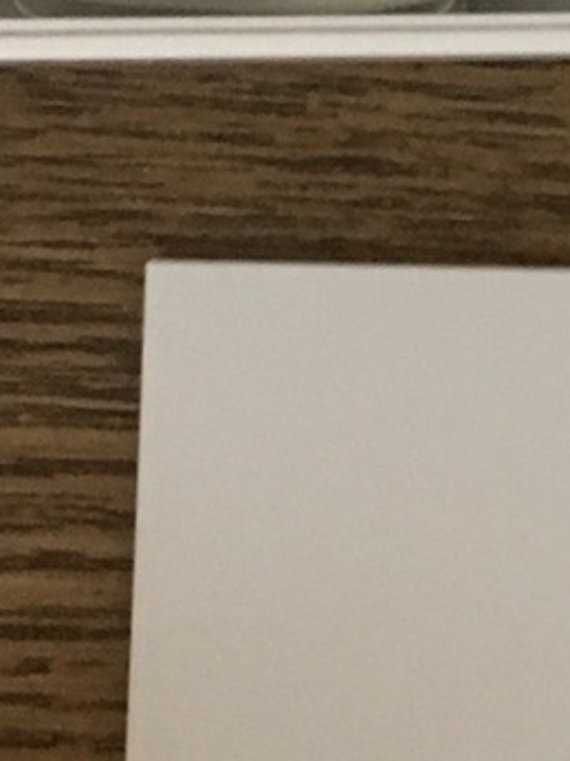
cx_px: 1076
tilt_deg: -86.9
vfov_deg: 12.1
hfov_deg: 8.8
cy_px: -40
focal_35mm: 161
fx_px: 3539
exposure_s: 1/15
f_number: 2.2
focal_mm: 4.15
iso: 200
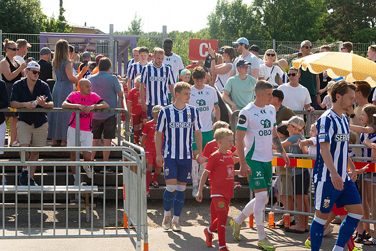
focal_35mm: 72
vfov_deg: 19.0
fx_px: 749
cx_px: 188
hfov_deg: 28.2
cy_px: 126
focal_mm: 70
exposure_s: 1/1000
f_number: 5.6
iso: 500
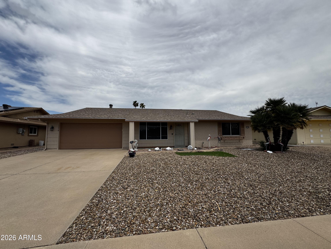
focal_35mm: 14
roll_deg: +0.0
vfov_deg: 85.7
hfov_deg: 102.1
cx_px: 166
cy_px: 124
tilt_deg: +5.2
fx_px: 134
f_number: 2.2
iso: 50
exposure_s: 1/2985
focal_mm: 2.22
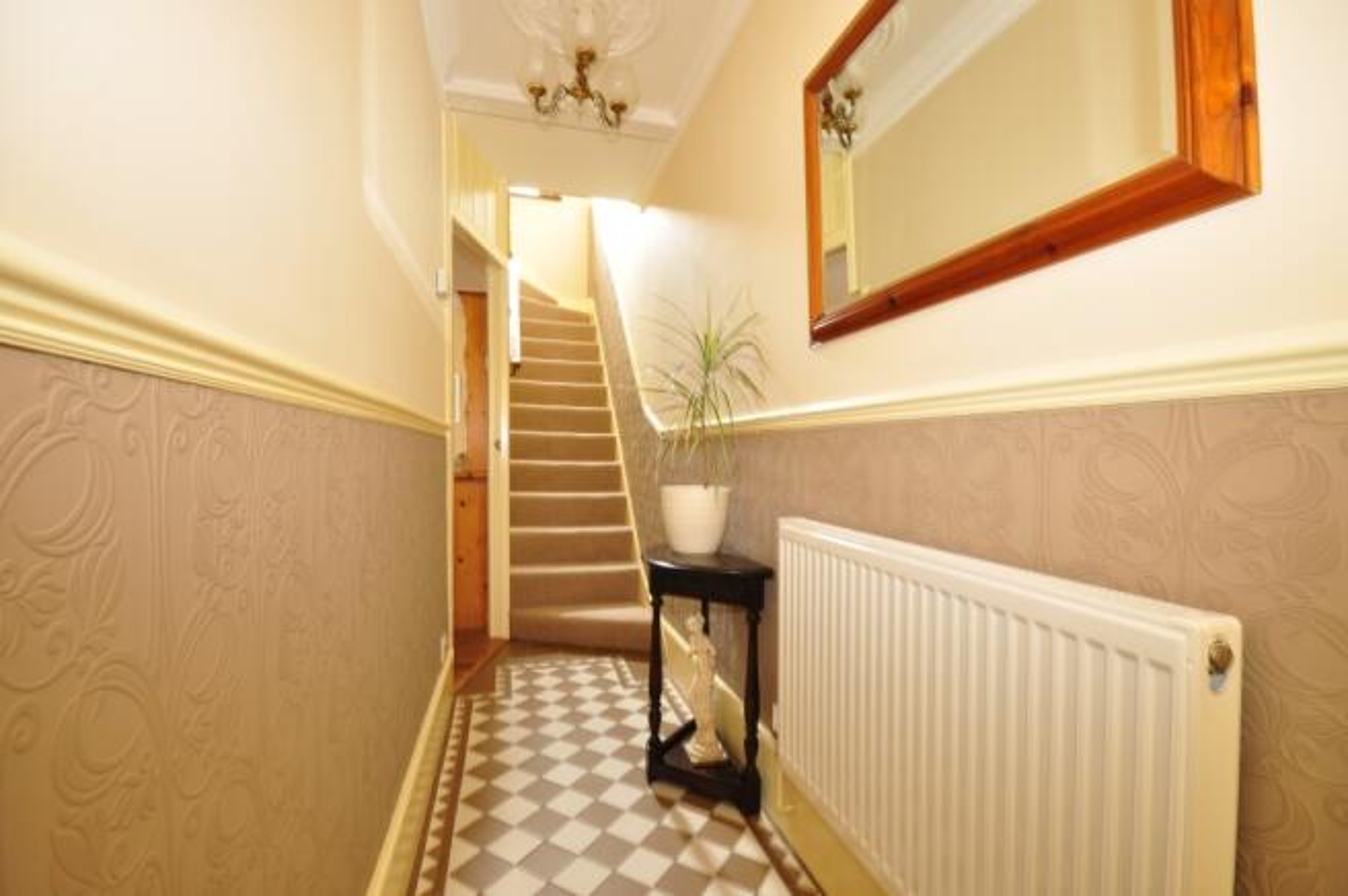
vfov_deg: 77.2
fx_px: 561
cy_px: 448
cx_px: 674
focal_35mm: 15
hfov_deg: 100.4
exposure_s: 5
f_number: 11
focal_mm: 10
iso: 200
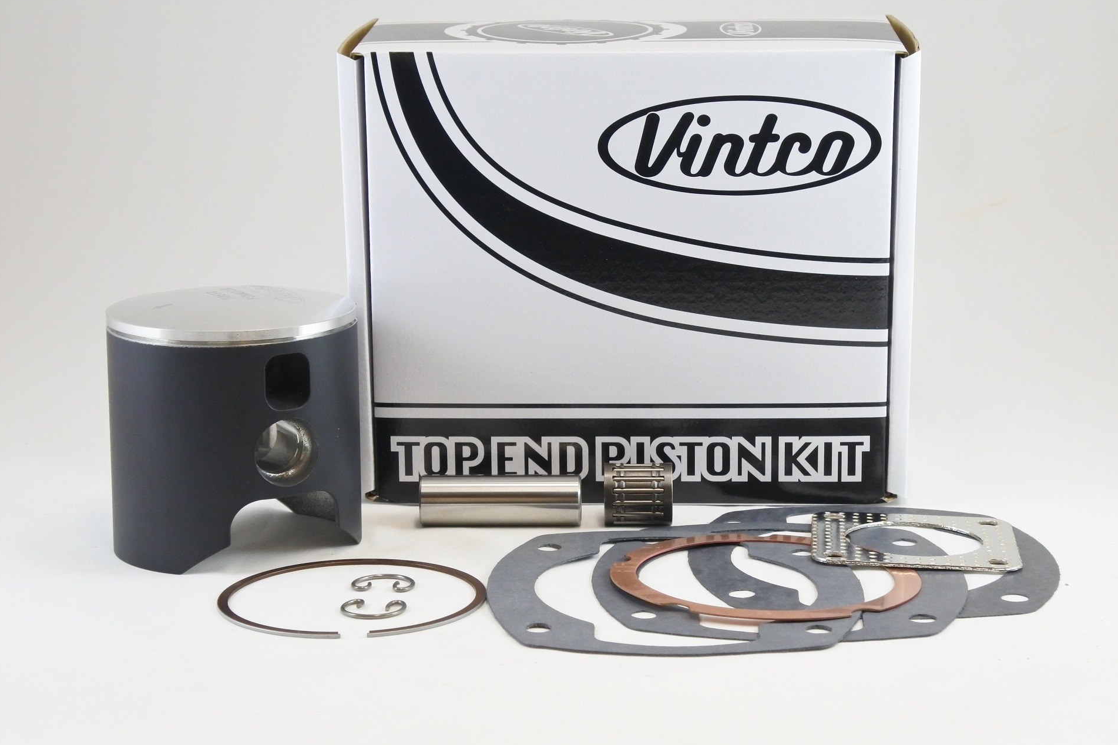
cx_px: 564
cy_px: 374
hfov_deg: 30.5
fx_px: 2049
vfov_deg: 20.6
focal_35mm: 66
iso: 800
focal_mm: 24.4
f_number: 5.3
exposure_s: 1/125
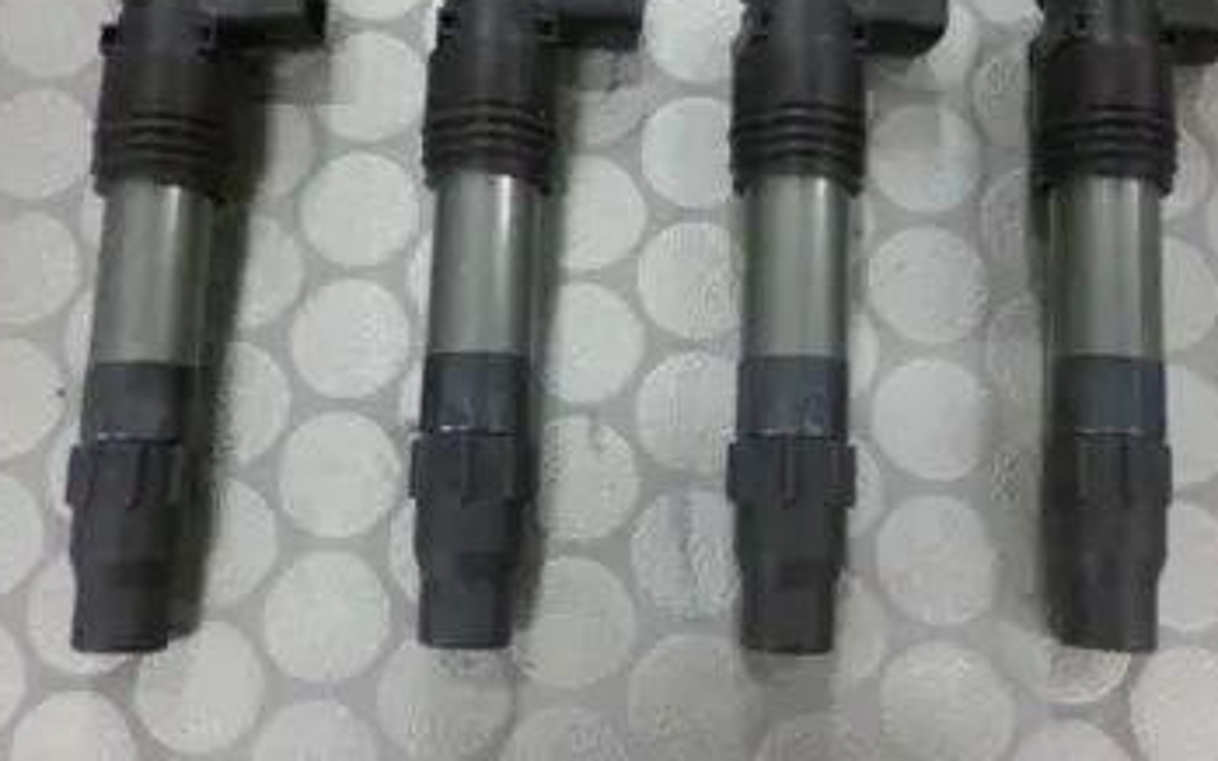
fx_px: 1162
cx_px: 628
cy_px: 272
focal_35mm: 35
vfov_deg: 36.0
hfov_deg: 55.3
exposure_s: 1/50
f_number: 2.5
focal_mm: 4.3
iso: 800
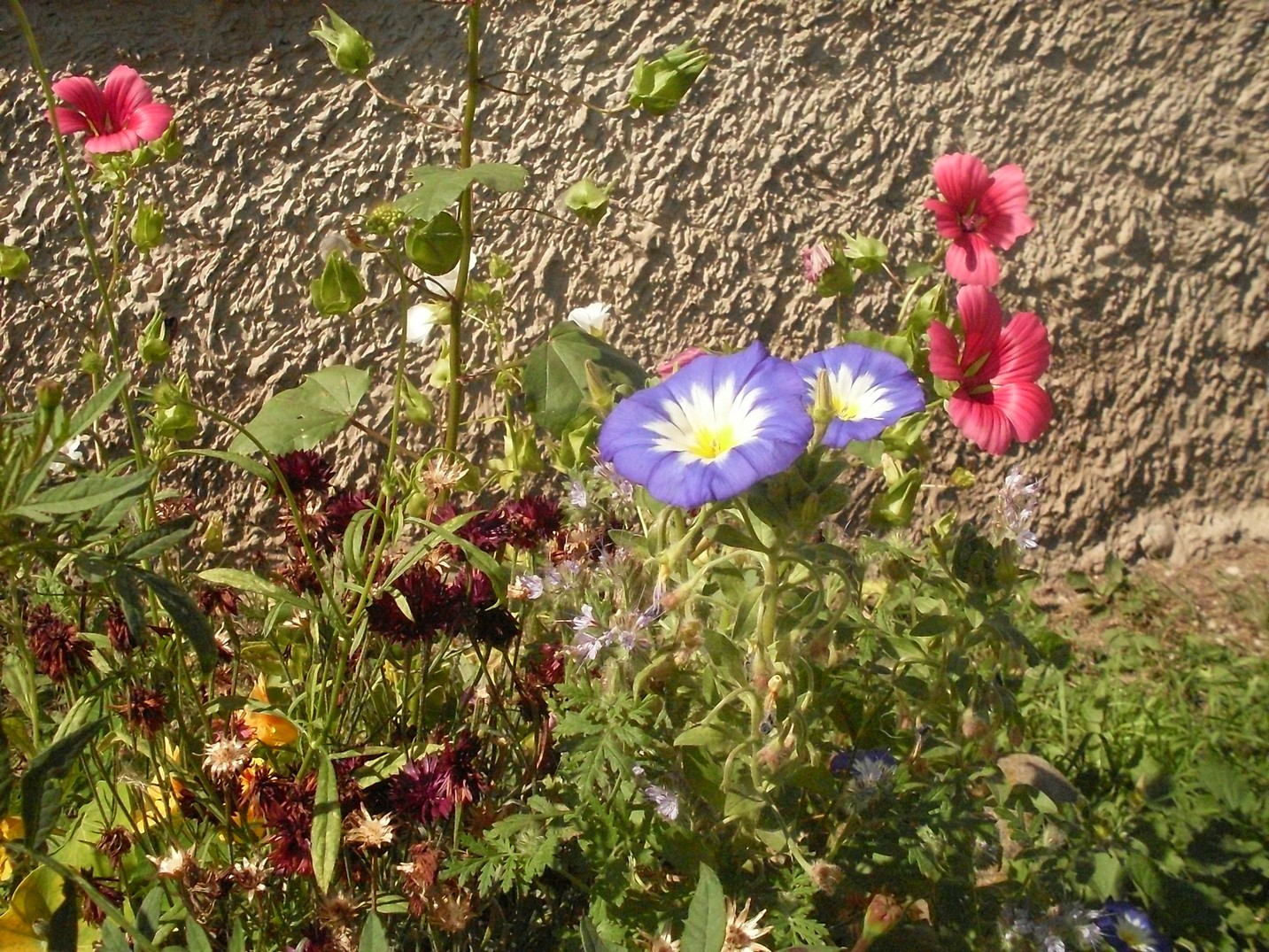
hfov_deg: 49.0
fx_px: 1393
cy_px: 476
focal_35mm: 38
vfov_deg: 37.7
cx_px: 634
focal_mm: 6.3
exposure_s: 1/1000
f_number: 8.4
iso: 400
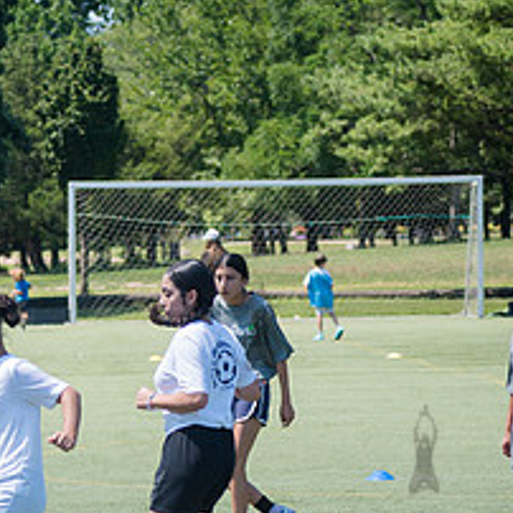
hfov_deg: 7.5
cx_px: -142
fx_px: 3890
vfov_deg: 7.5
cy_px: 542
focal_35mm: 232
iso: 200
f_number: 4
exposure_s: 1/800
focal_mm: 80
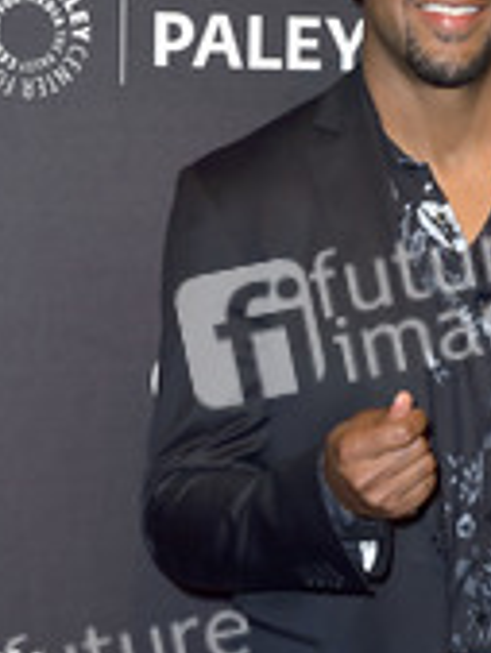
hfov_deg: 9.3
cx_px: 489
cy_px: 510
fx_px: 3003
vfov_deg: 12.4
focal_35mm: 159
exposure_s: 1/320
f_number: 6.3
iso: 640
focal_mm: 70
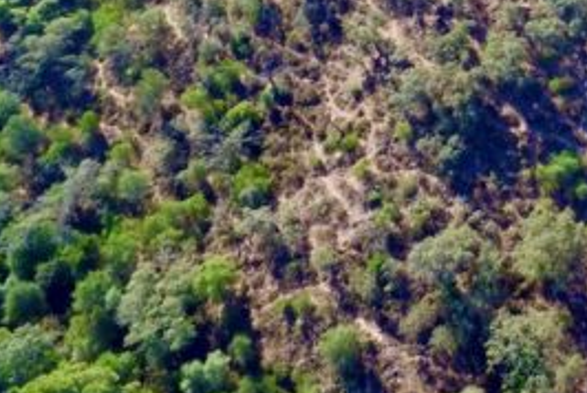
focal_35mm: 60
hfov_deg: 26.9
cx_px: 805
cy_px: -188
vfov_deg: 19.8
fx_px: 979
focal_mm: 3.61
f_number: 2.8
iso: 100
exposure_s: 1/251
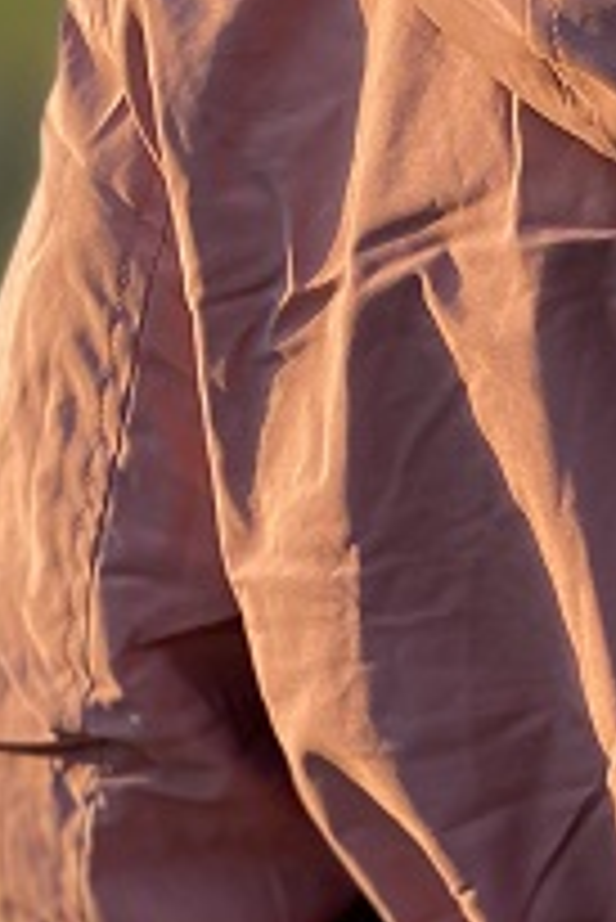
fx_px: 2588
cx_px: 1023
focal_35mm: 101
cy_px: 852
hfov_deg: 12.6
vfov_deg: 19.8
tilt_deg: -12.0
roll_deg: -2.3
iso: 32
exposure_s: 1/240
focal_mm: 4.25
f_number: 1.8
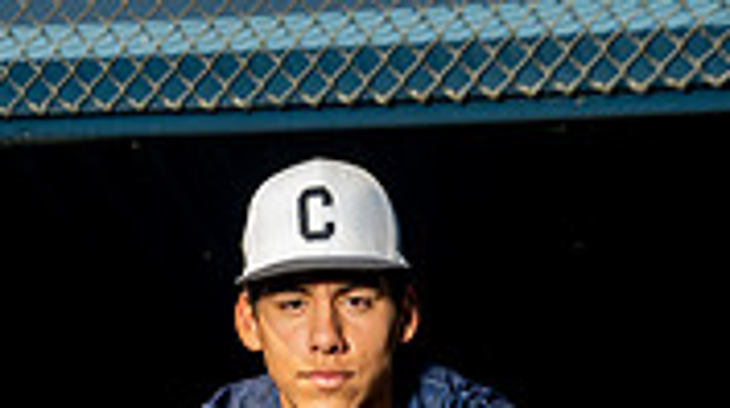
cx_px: 322
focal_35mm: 96
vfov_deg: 11.0
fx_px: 1856
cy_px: 911
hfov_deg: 22.2
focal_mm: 36
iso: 100
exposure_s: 1/250
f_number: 4.5
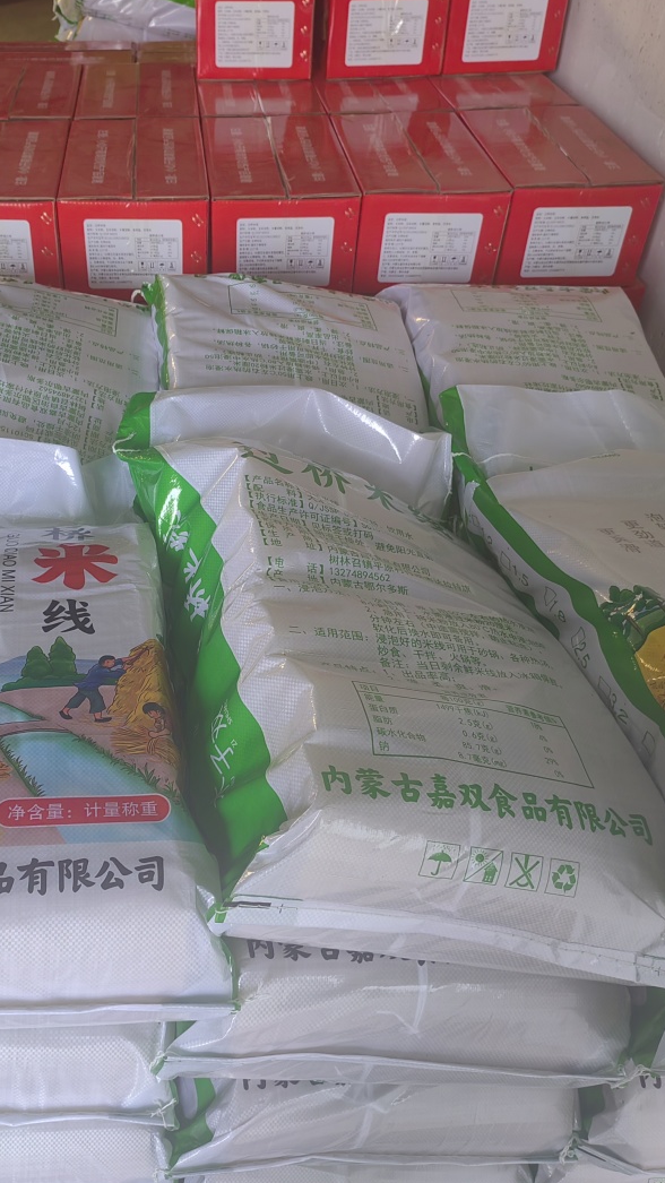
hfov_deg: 38.4
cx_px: 217
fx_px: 941
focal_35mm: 30
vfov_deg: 64.3
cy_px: 588
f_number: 1.9
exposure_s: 1/100
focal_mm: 5.52
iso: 100
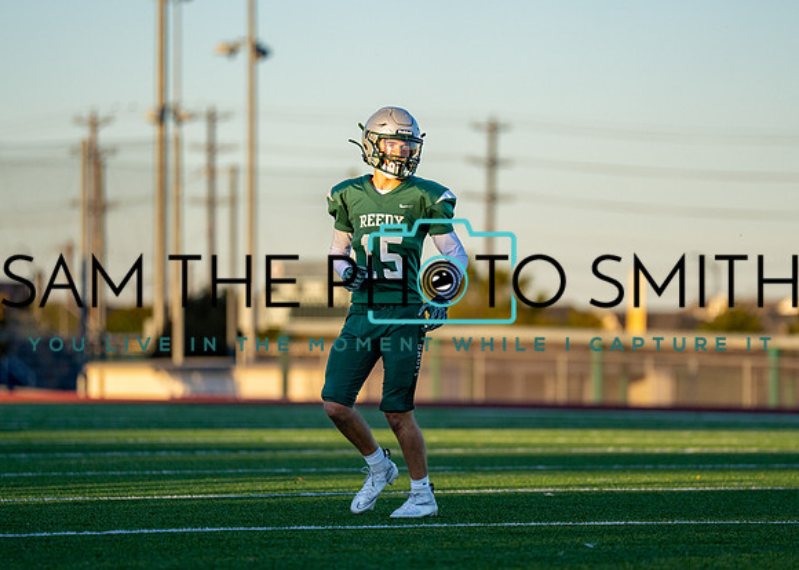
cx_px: 451
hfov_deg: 7.6
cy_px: 319
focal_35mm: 265
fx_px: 6010
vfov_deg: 5.4
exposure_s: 1/4000
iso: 400
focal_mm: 200
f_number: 2.8
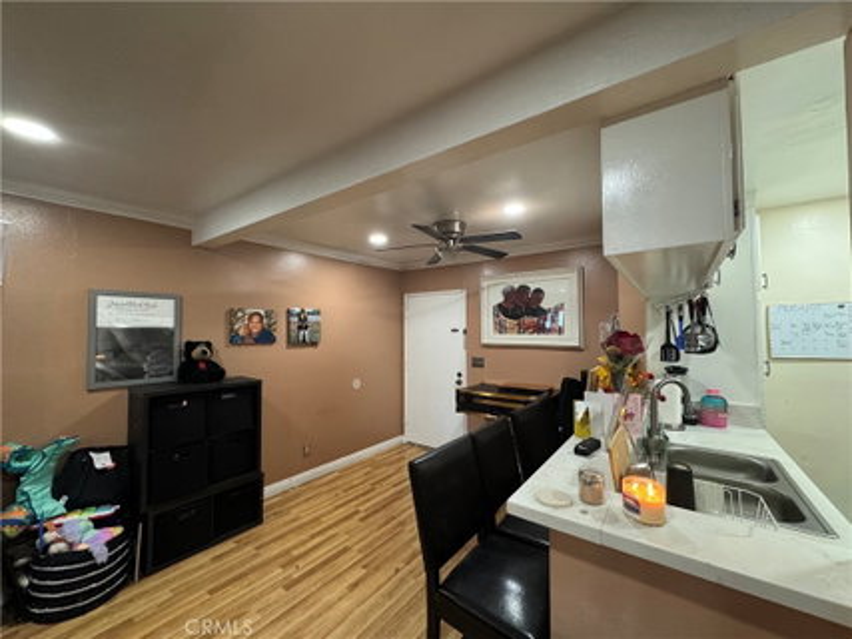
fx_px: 344
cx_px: 426
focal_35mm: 14
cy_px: 320
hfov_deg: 102.1
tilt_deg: +1.5
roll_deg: +0.4
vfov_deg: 85.6
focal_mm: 2.22
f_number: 2.2
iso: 500
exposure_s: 1/60
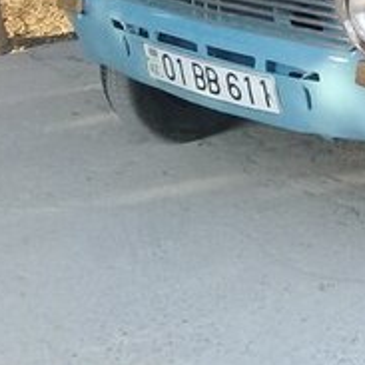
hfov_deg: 16.1
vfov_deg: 16.6
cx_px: 550
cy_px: -107
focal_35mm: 99
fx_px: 1181
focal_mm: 3.3
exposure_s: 1/140
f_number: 2.2
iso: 50
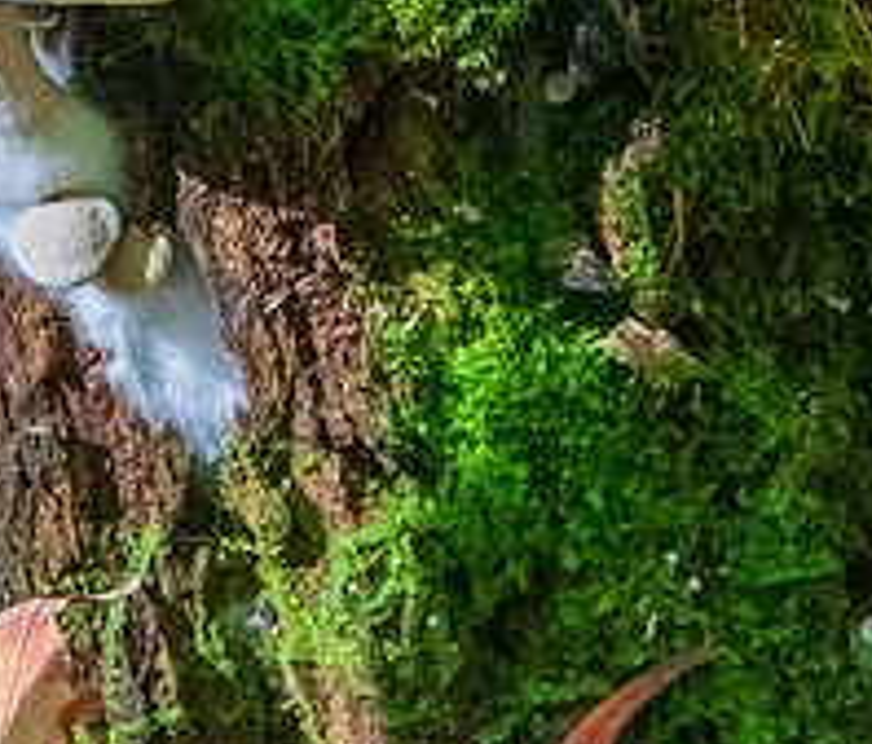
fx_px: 30893
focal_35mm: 1166
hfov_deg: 1.6
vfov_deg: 1.4
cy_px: -70
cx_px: -24
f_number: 10
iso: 8000
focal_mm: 300
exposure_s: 1/320
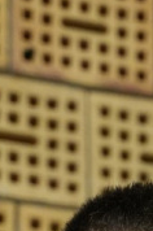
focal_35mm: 506
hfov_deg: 2.7
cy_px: 465
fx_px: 3240
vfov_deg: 4.0
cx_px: 181
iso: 2000
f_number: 2.8
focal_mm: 75
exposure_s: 1/400
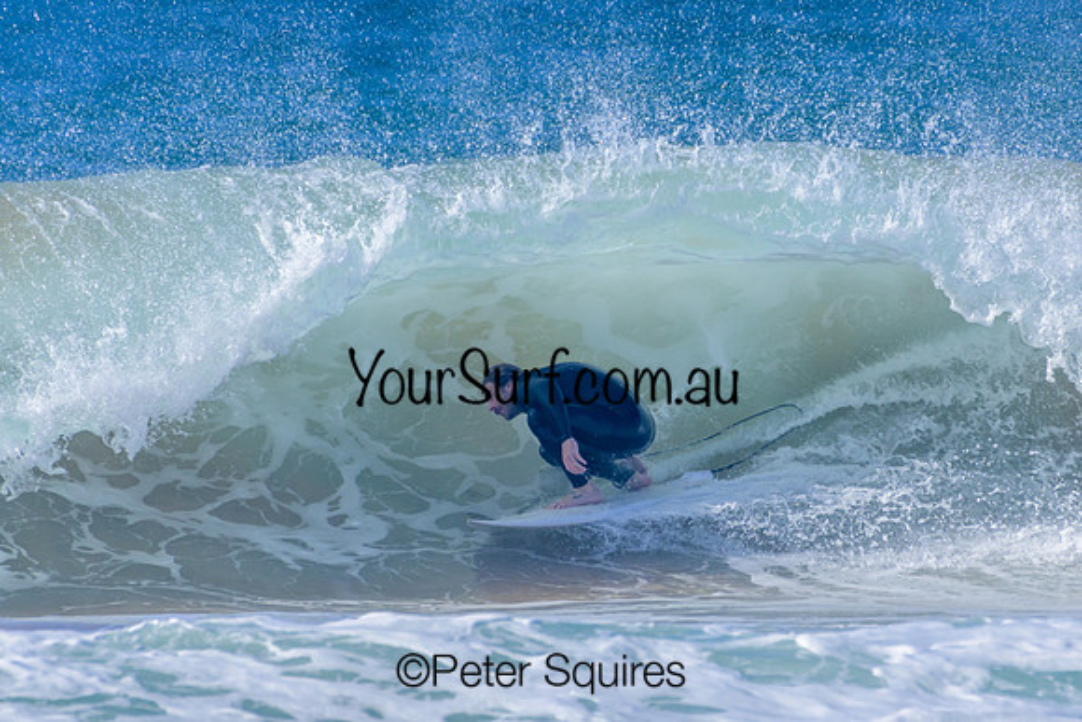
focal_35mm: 1000
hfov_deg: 2.1
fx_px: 30061
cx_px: 541
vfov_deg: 1.4
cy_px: 361
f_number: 11
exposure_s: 1/2000
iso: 1000
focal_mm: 1000
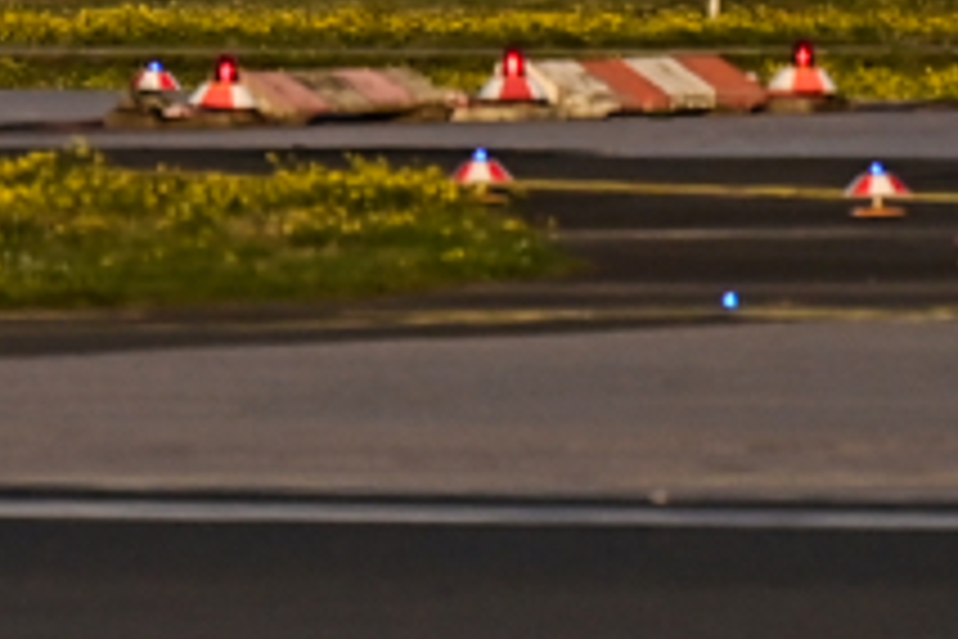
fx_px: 68917
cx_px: 211
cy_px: -450
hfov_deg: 0.8
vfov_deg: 0.5
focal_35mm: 2590
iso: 400
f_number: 5.6
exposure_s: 1/2000
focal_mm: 460
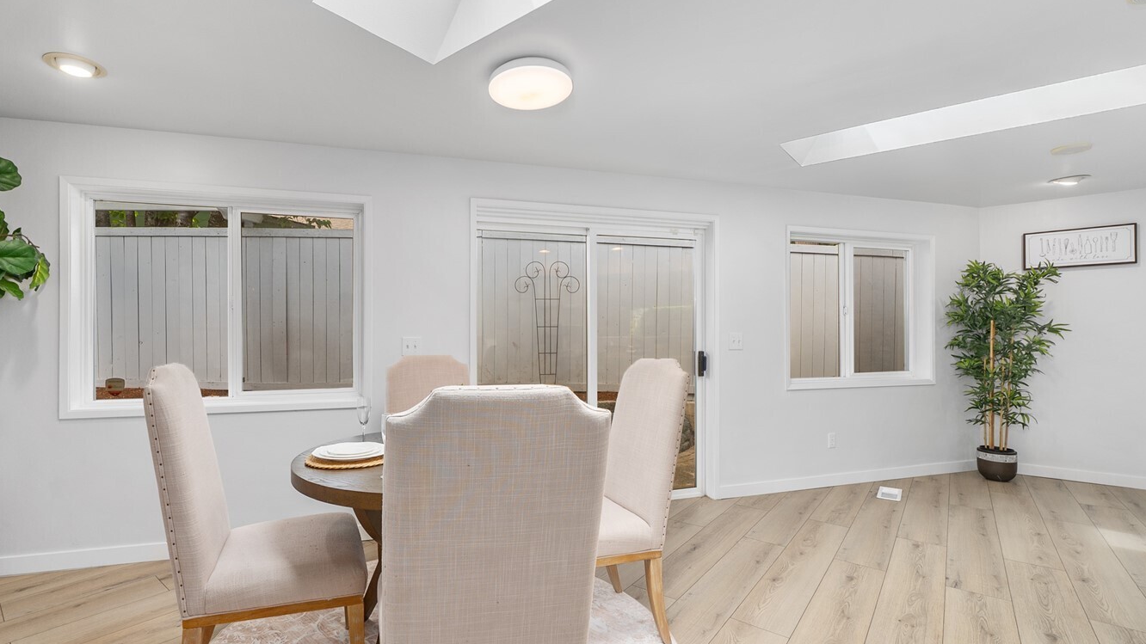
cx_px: 502
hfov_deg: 98.9
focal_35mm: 16
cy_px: 347
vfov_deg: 67.0
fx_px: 486
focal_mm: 12
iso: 1000
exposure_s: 1/30
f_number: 7.1
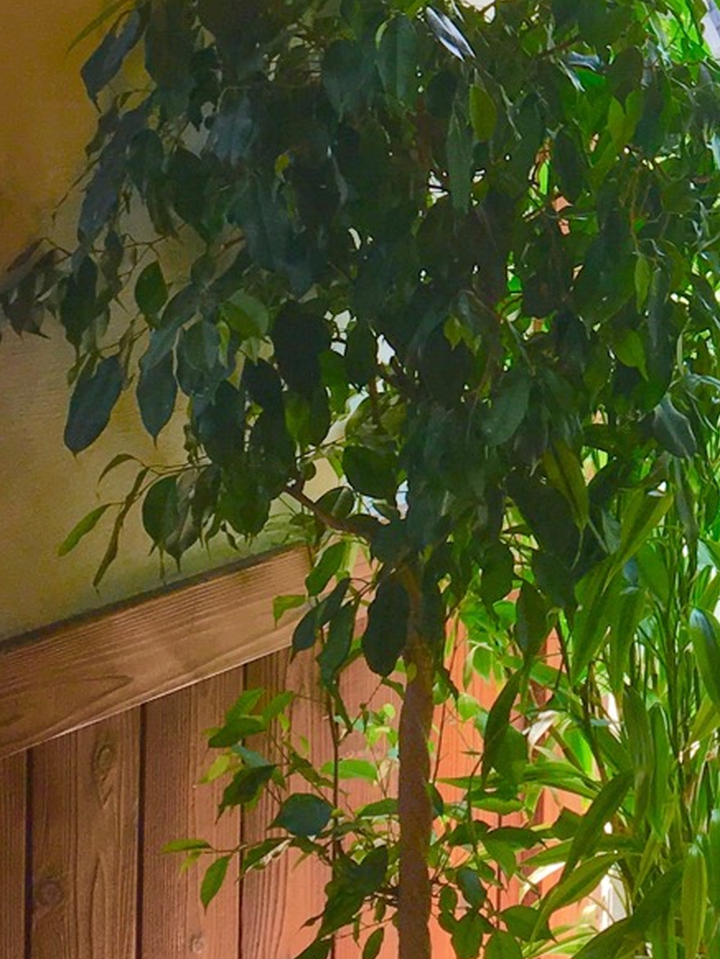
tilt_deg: -5.0
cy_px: -13
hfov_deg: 14.1
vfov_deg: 18.7
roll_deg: -2.0
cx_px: 855
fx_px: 2827
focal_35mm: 102
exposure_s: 1/120
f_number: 2.2
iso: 32
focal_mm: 4.15
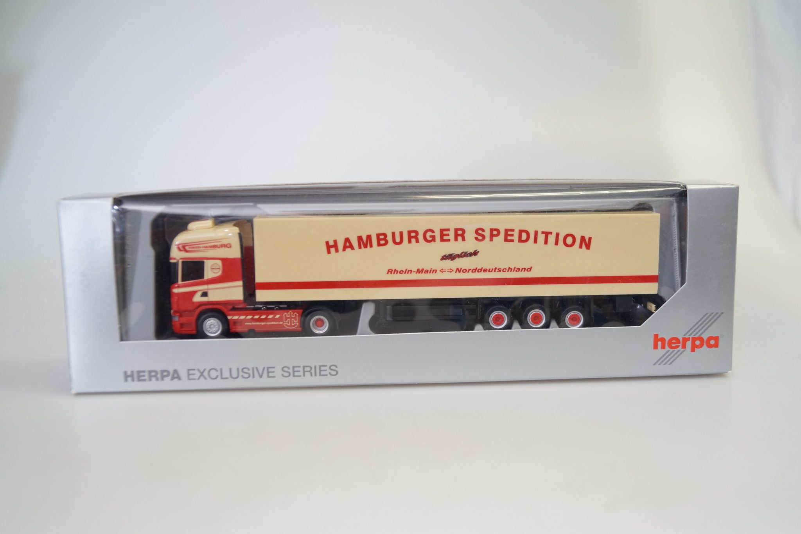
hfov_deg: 49.6
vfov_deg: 34.2
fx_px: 868
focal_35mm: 39
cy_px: 267
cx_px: 400
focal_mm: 26
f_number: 4.5
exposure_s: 1/160
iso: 500
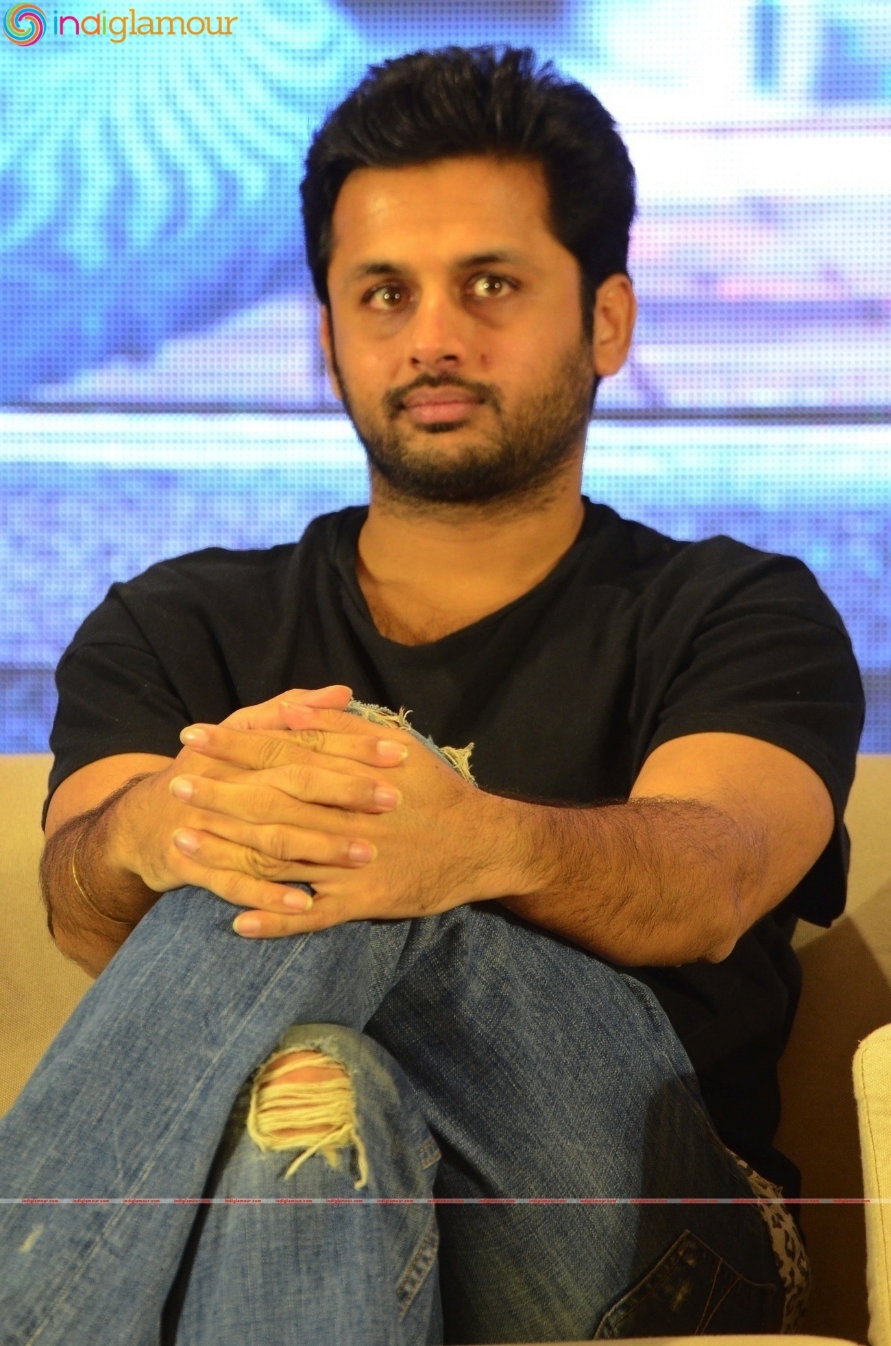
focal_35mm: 292
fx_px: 10908
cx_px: 446
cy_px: 673
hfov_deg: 4.7
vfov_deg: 7.1
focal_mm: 195
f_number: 6.3
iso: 2000
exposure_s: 1/80
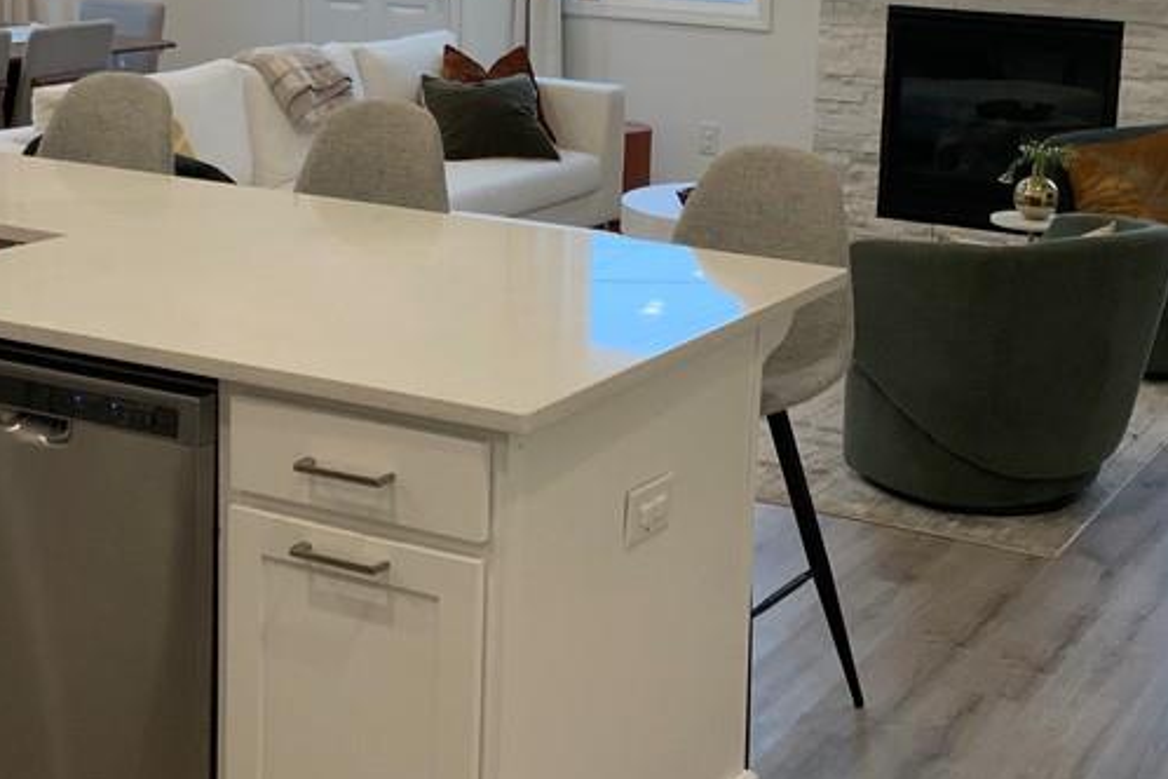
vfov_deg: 21.7
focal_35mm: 62
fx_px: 2011
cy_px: 190
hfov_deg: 32.3
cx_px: 687
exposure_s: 1/60
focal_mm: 3
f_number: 1.8
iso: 50
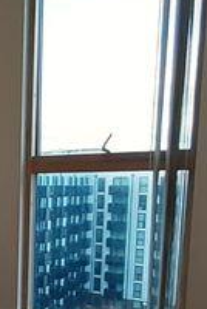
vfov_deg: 35.7
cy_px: 244
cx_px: -77
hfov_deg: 22.0
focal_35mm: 54
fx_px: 464
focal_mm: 1.13
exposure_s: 1/50
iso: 64
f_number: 2.2
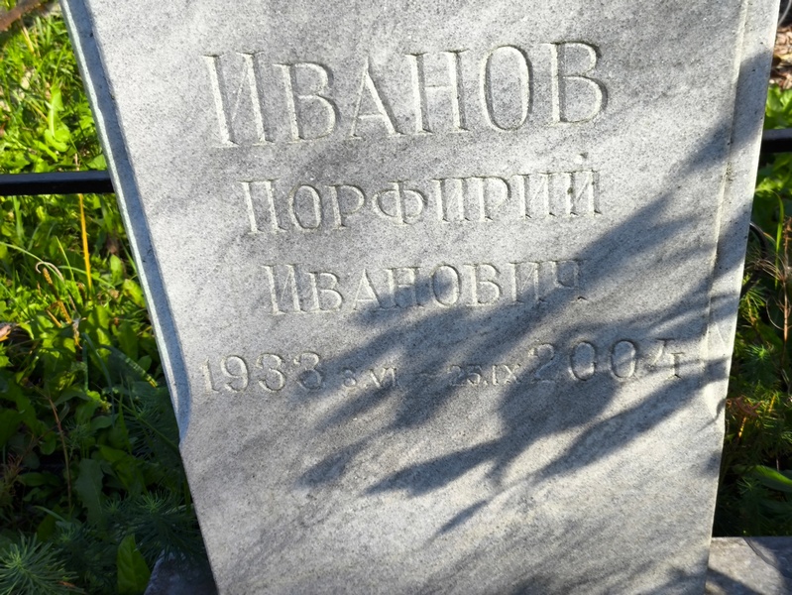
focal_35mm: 50
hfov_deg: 38.2
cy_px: 298
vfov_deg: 29.1
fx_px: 1144
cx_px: 396
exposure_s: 1/360
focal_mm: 4.71
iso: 50
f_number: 1.7
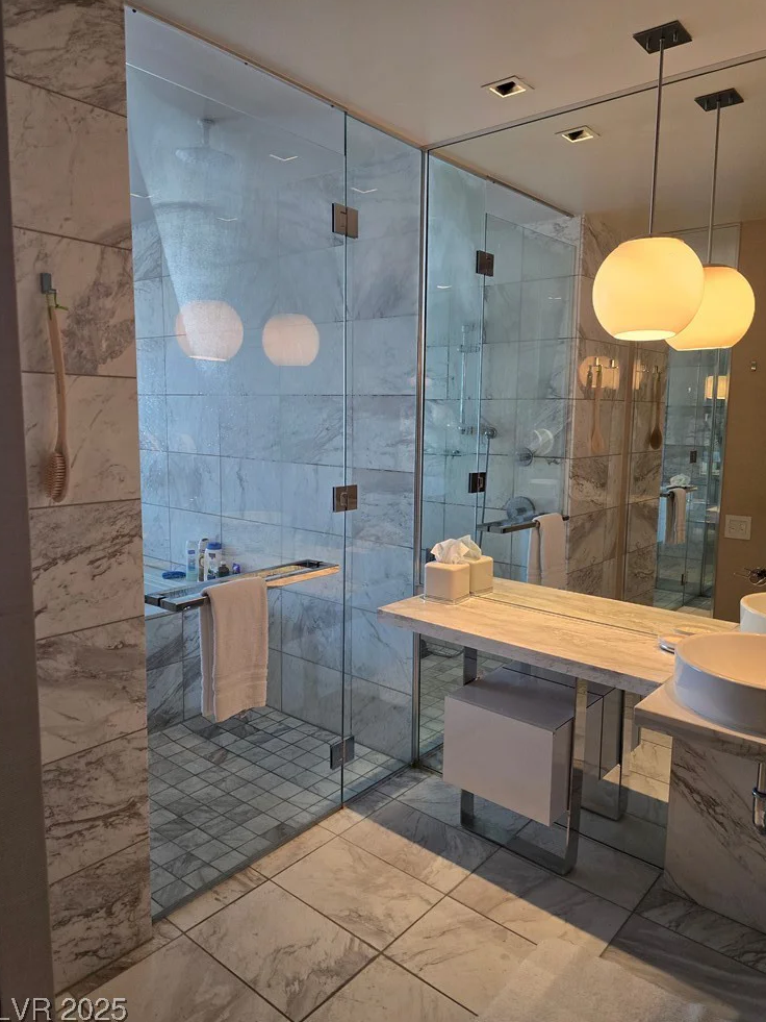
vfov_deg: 71.6
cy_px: 506
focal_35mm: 24
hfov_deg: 56.8
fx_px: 708
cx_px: 386
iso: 160
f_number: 1.7
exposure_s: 1/120
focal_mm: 6.3
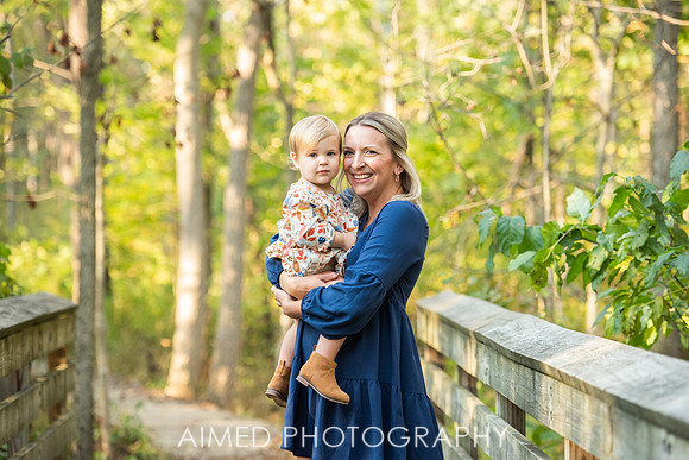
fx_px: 2357
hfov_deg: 16.6
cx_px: 344
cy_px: 230
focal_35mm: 123
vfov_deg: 11.1
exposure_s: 1/500
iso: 1250
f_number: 3.5
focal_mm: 122
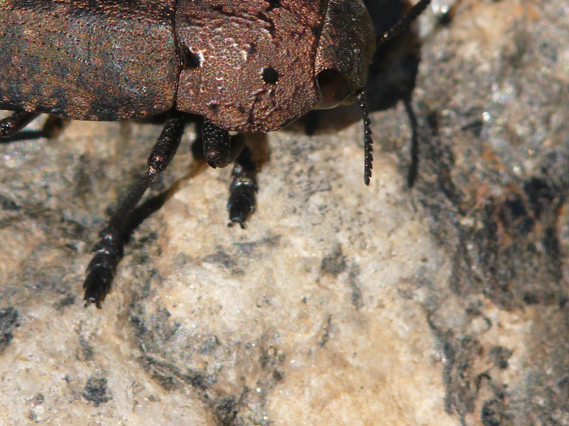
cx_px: 155
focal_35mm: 799
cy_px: 34
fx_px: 13132
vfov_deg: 1.9
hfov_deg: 2.5
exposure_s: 1/400
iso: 100
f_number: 7.1
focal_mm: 88.8
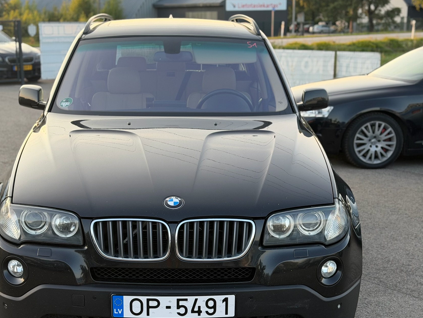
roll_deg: +0.9
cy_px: 181
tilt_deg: -12.5
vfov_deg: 24.8
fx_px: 721
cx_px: 173
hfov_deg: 32.6
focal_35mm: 59
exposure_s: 1/171
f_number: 1.78
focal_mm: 6.76
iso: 64
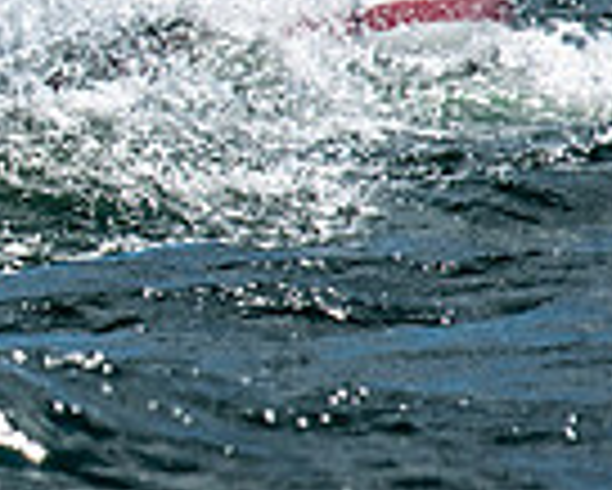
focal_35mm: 2174
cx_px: -792
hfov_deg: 0.9
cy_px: -94
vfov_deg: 0.7
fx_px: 39406
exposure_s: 1/2500
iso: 320
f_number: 5.6
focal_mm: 300
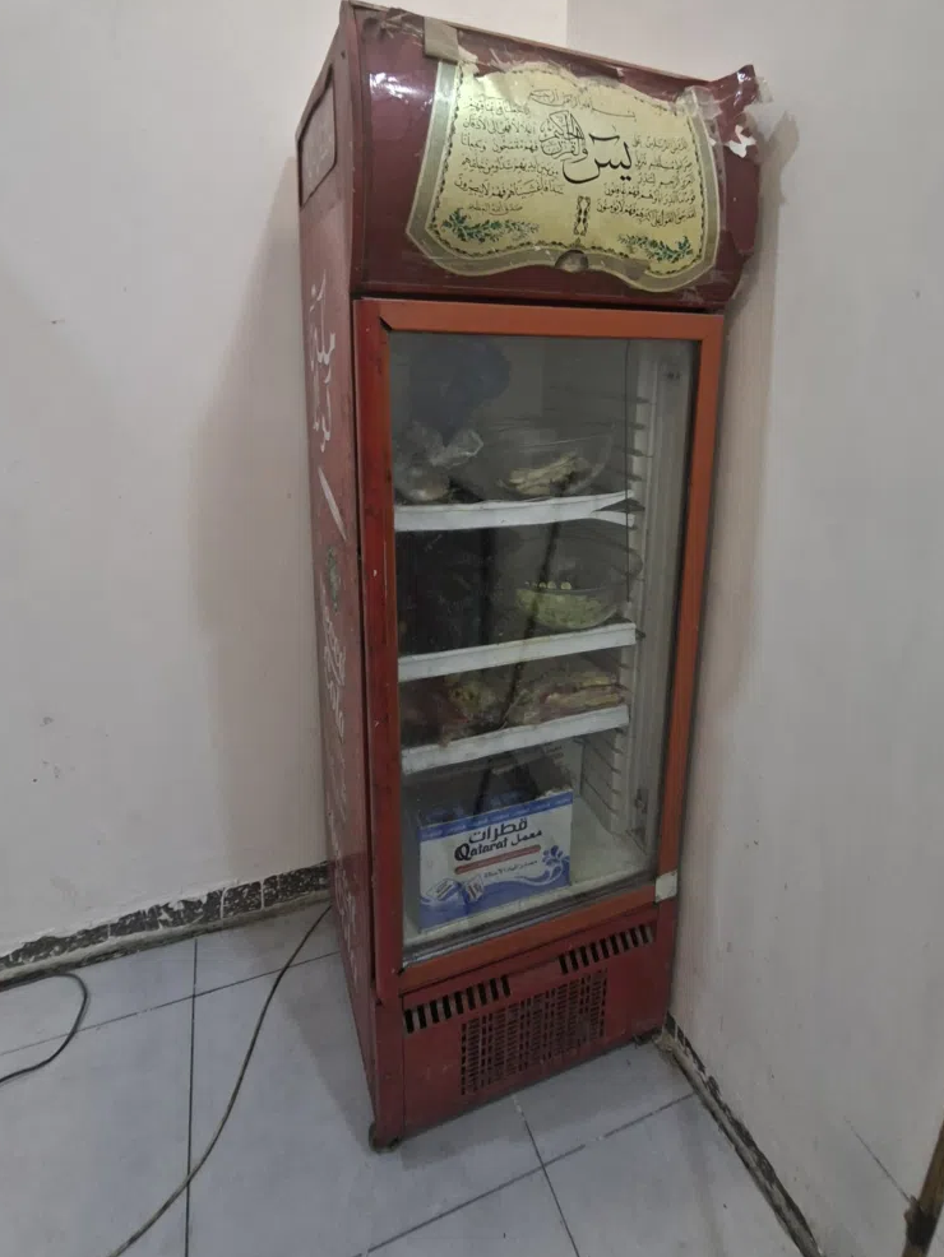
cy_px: 491
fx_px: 654
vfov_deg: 86.4
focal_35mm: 18
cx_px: 519
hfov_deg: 71.4
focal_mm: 1.74
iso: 80
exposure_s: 1/40
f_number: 2.2
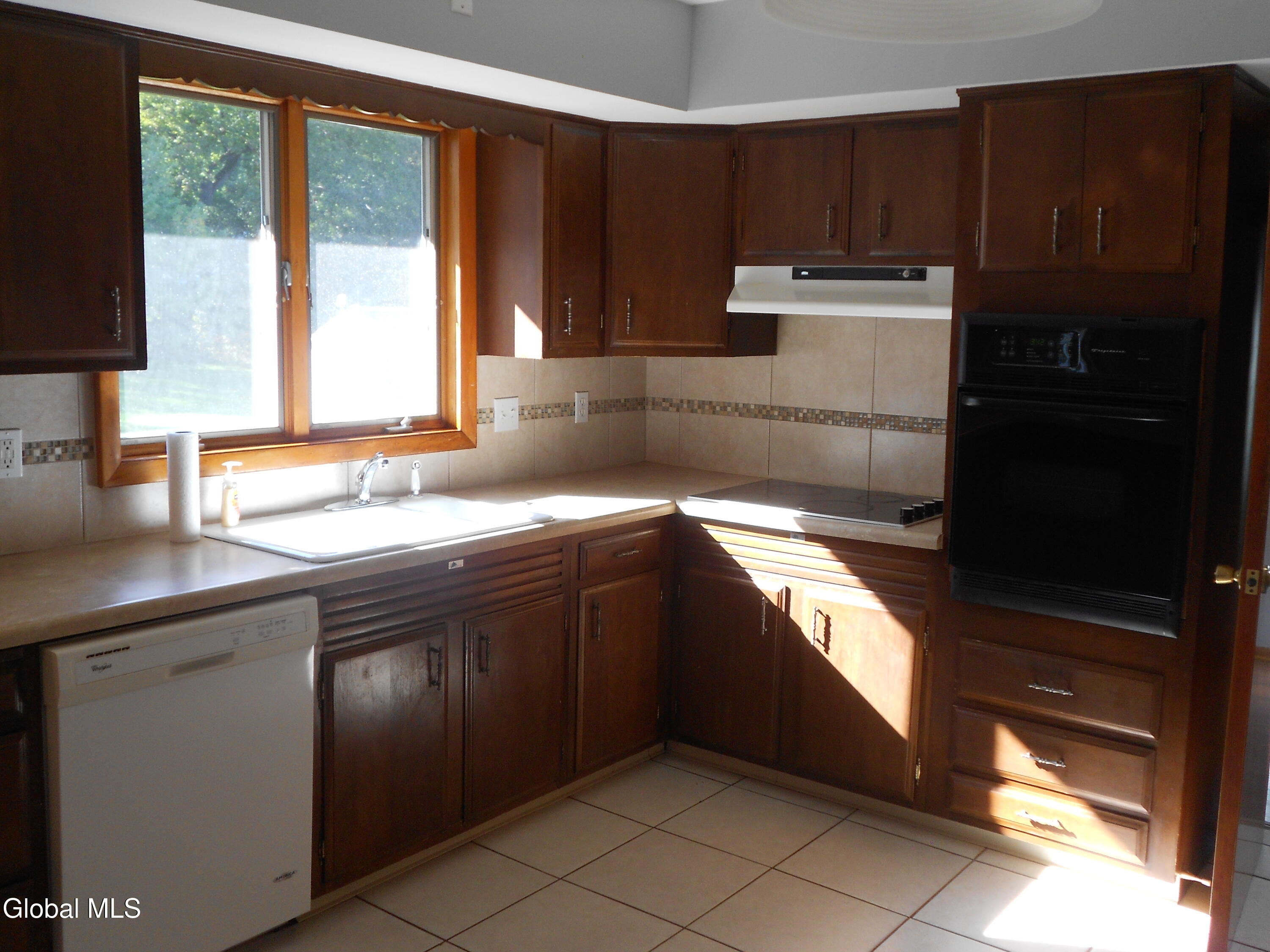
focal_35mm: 32
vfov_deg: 44.2
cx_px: 635
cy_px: 476
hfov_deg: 56.8
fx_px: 1174
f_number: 3.6
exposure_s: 1/30
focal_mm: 5.8
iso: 125
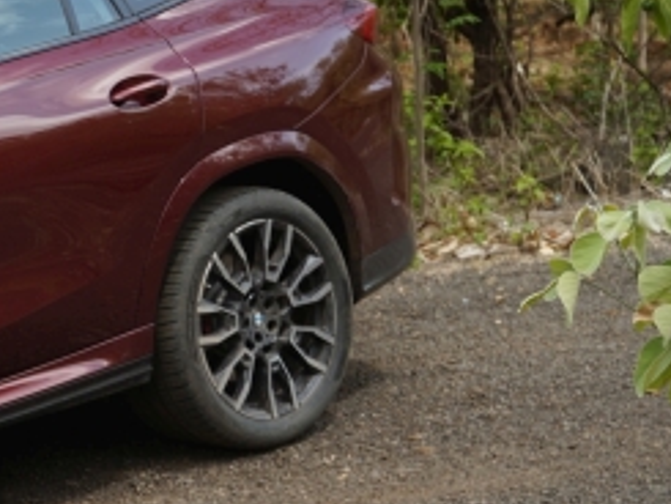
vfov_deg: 12.8
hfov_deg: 15.5
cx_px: -359
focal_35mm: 116
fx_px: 2250
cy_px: 196
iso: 100
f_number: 2.8
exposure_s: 1/320
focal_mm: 37
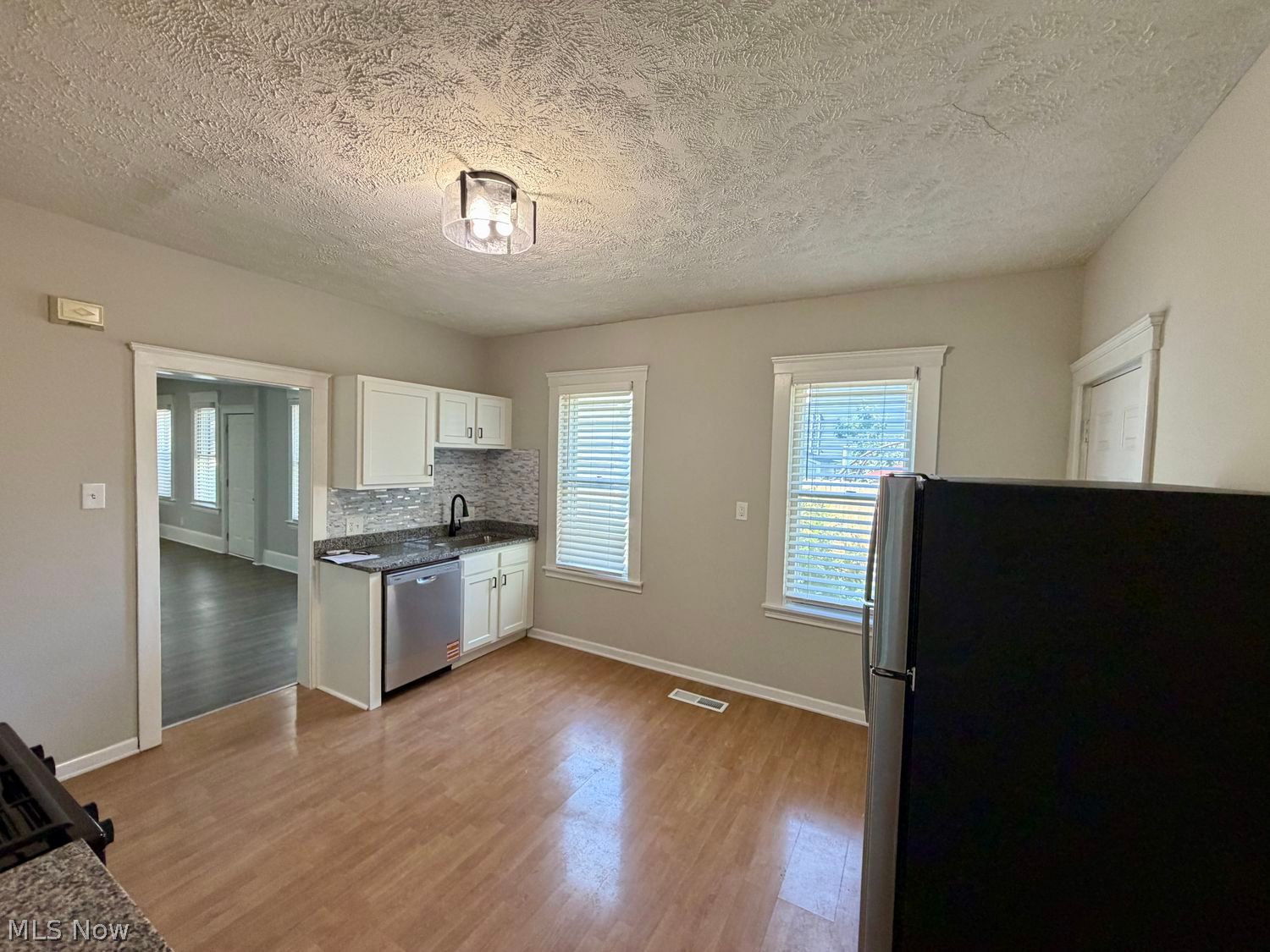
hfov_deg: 102.1
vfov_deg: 85.7
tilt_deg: -2.0
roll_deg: -1.7
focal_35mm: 14
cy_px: 476
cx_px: 635
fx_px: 514
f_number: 2.2
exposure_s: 1/120
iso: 250
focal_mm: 2.22
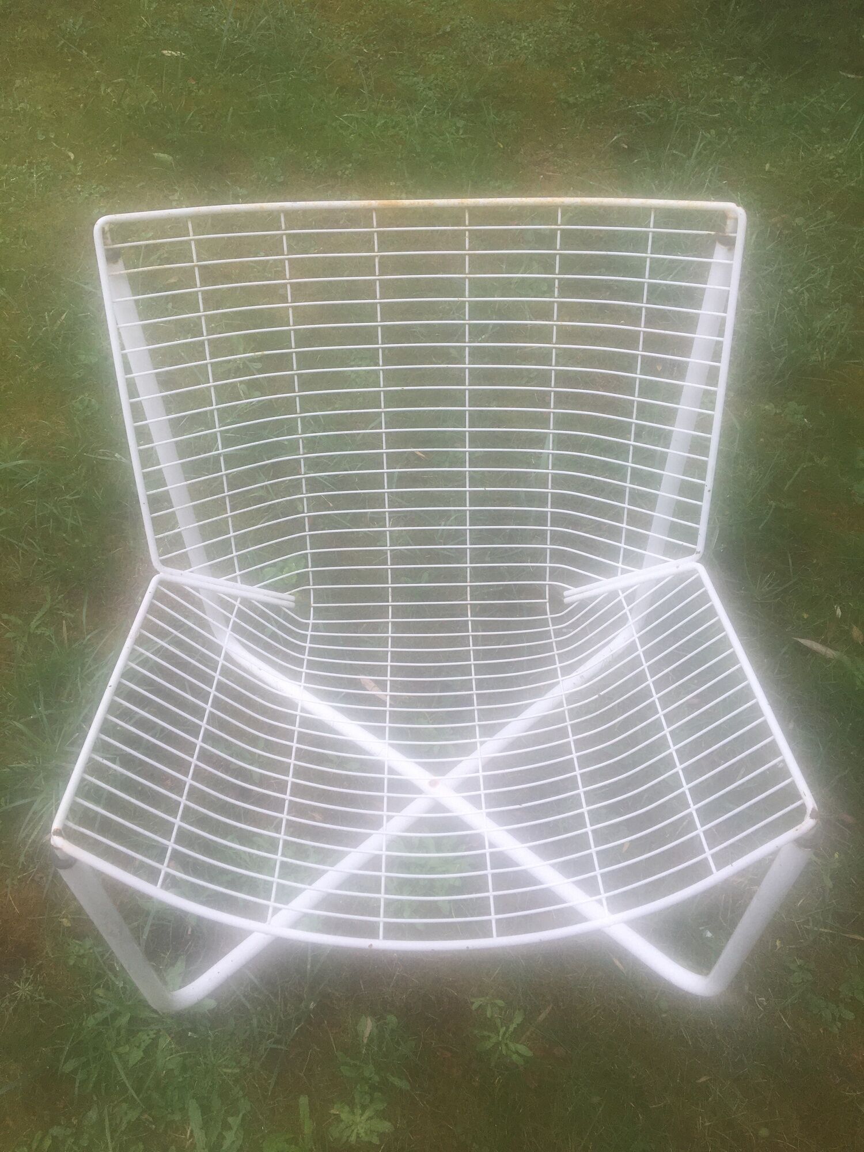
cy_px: 576
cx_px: 432
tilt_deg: -47.6
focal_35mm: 29
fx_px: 965
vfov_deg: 61.7
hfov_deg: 48.2
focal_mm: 4.15
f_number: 2.2
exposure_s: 1/277
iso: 25
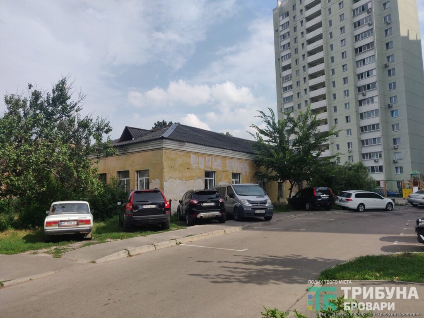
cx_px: 212
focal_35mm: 25
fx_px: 306
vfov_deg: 54.9
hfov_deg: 69.4
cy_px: 159
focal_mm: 4.25
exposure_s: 1/1644
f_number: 1.7
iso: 100
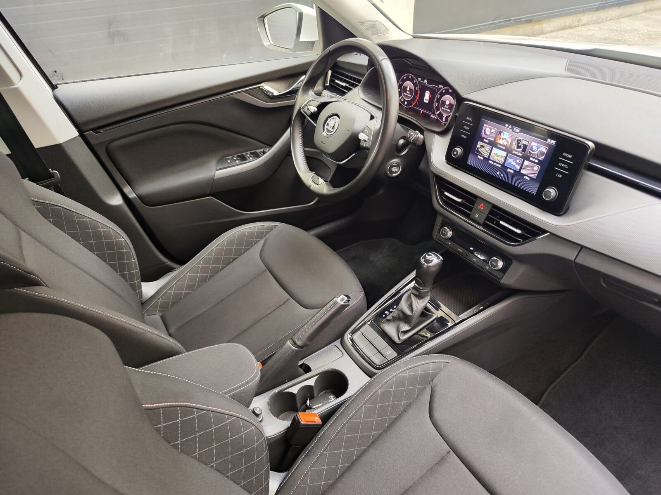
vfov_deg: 58.9
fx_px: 439
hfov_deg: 73.9
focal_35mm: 23
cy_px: 248
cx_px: 330
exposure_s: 1/50
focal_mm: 7.01
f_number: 1.69
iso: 456
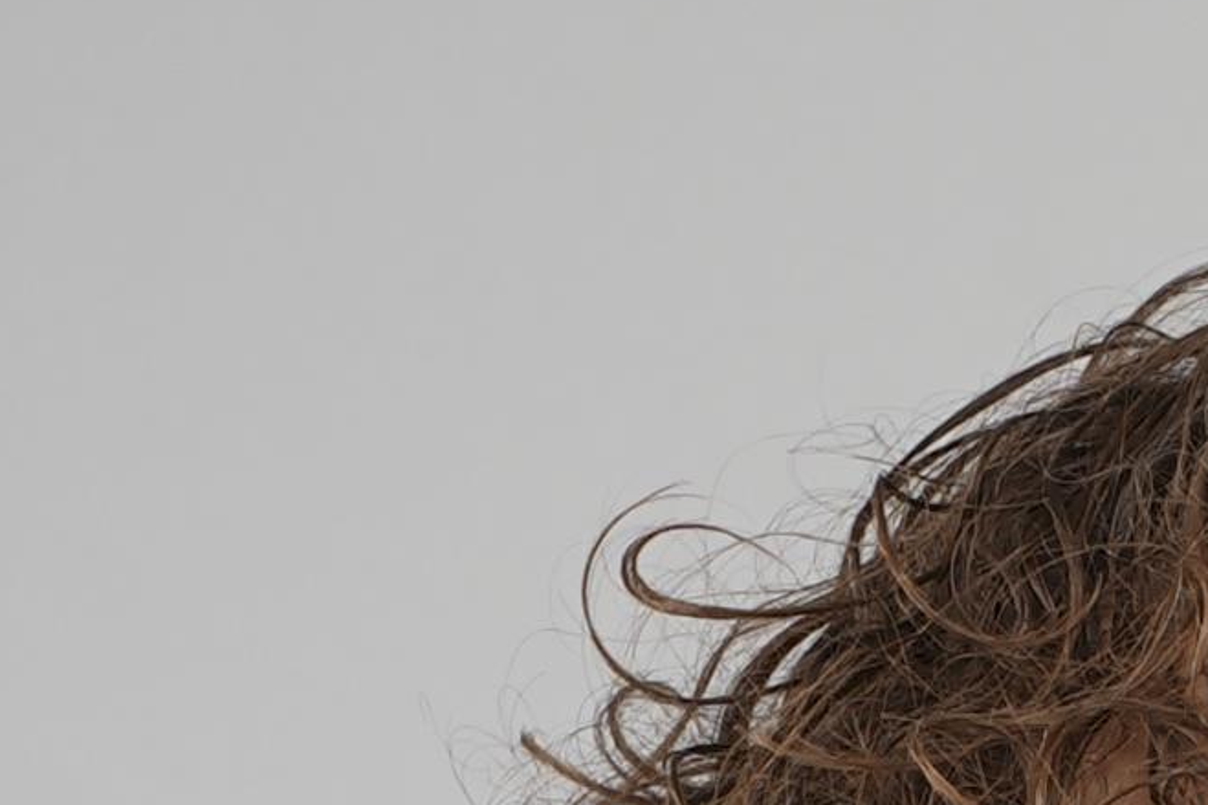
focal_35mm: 627
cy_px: 3112
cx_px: 1432
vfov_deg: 2.2
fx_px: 21033
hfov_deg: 3.3
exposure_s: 1/160
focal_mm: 70
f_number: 5.6
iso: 80
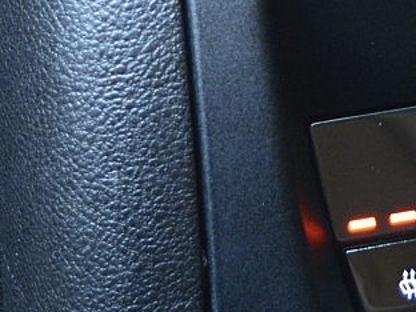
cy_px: -167
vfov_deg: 6.7
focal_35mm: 218
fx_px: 2614
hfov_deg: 8.9
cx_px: 561
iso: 800
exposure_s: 1/50
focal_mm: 29
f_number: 4.2
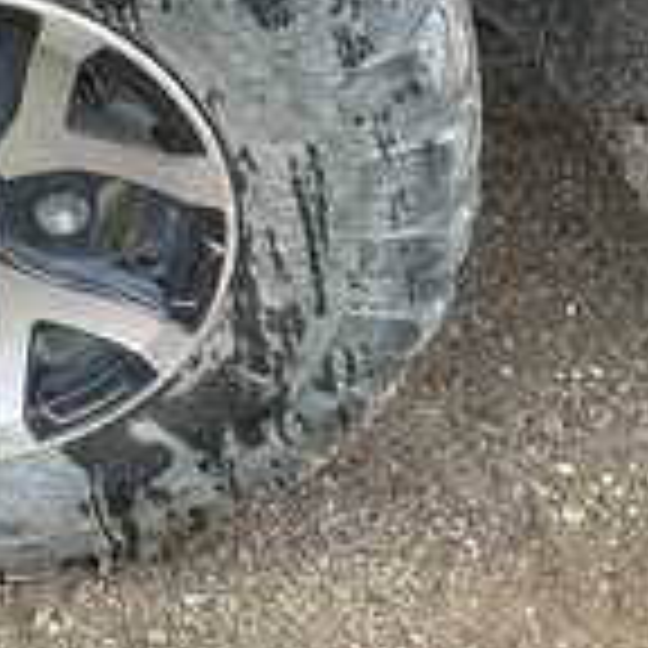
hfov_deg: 22.1
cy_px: 58
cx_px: -166
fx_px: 1504
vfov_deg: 23.6
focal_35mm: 71
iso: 32
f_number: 1.8
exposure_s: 1/122
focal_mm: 3
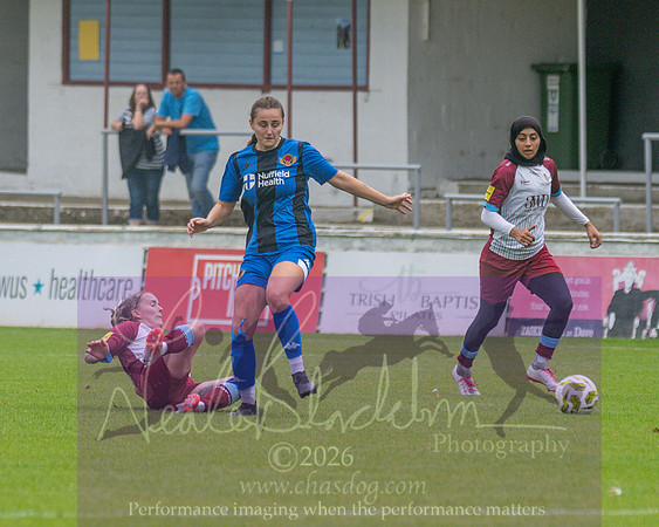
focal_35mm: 542
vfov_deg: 2.9
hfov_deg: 3.6
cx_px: 61
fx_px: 10574
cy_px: 265
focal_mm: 180
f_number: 4
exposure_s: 1/1000
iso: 320
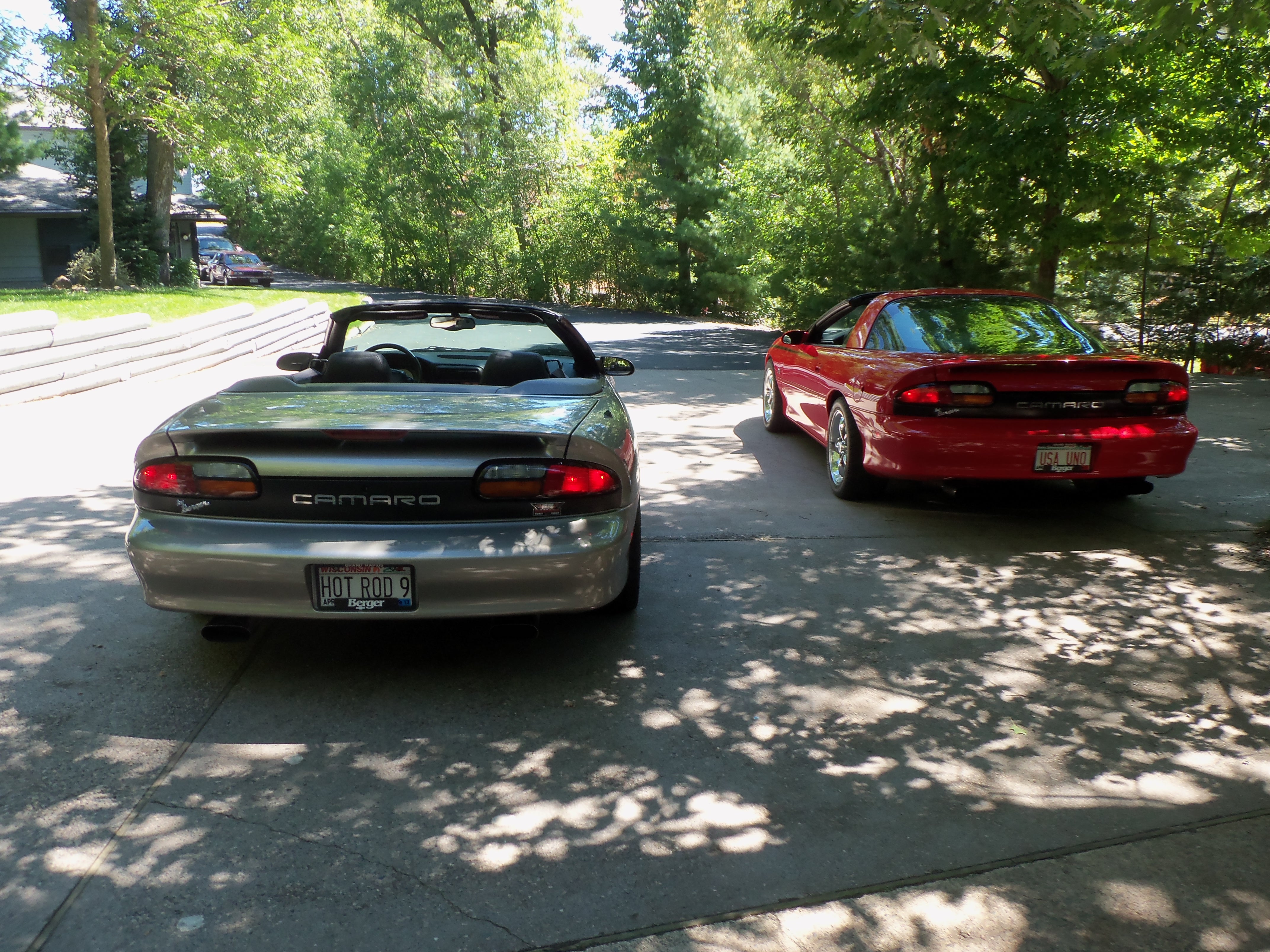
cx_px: 635
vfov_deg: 49.7
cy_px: 476
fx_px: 1027
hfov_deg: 63.4
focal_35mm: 28
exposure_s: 1/100
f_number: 3.3
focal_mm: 5.1
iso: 64
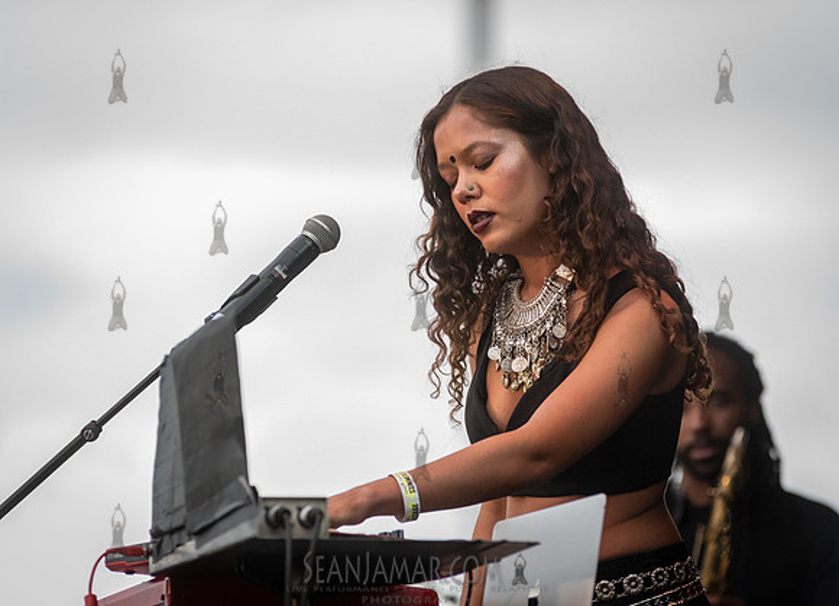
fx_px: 4924
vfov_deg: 7.0
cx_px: 479
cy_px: 287
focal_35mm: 206
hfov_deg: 9.7
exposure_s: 1/1600
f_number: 4.5
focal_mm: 185
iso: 3200
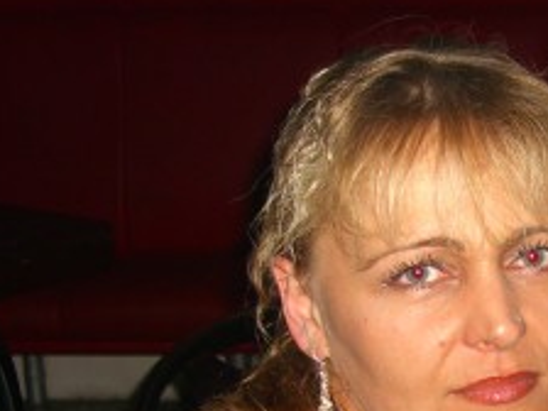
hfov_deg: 18.7
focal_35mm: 102
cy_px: 438
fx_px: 1615
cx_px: 555
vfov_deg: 14.2
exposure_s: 1/60
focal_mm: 7.9
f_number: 2.8
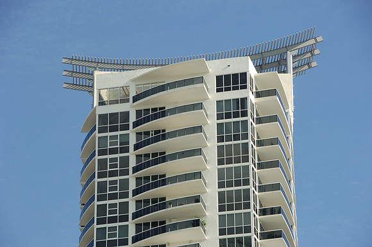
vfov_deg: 8.1
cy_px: 124
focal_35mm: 168
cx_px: 186
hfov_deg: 12.2
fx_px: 1734
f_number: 7.6
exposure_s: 1/250
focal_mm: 112
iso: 100
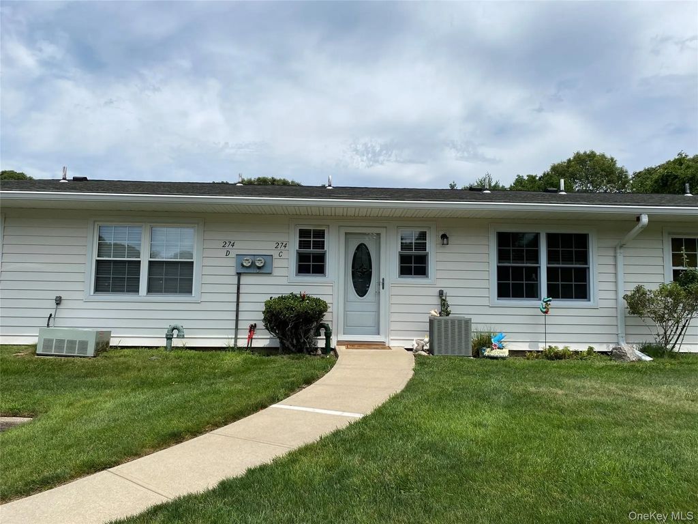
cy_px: 262
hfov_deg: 67.3
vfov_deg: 53.1
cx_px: 349
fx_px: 524
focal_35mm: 26
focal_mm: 4.25
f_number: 1.8
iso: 32
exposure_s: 1/4608
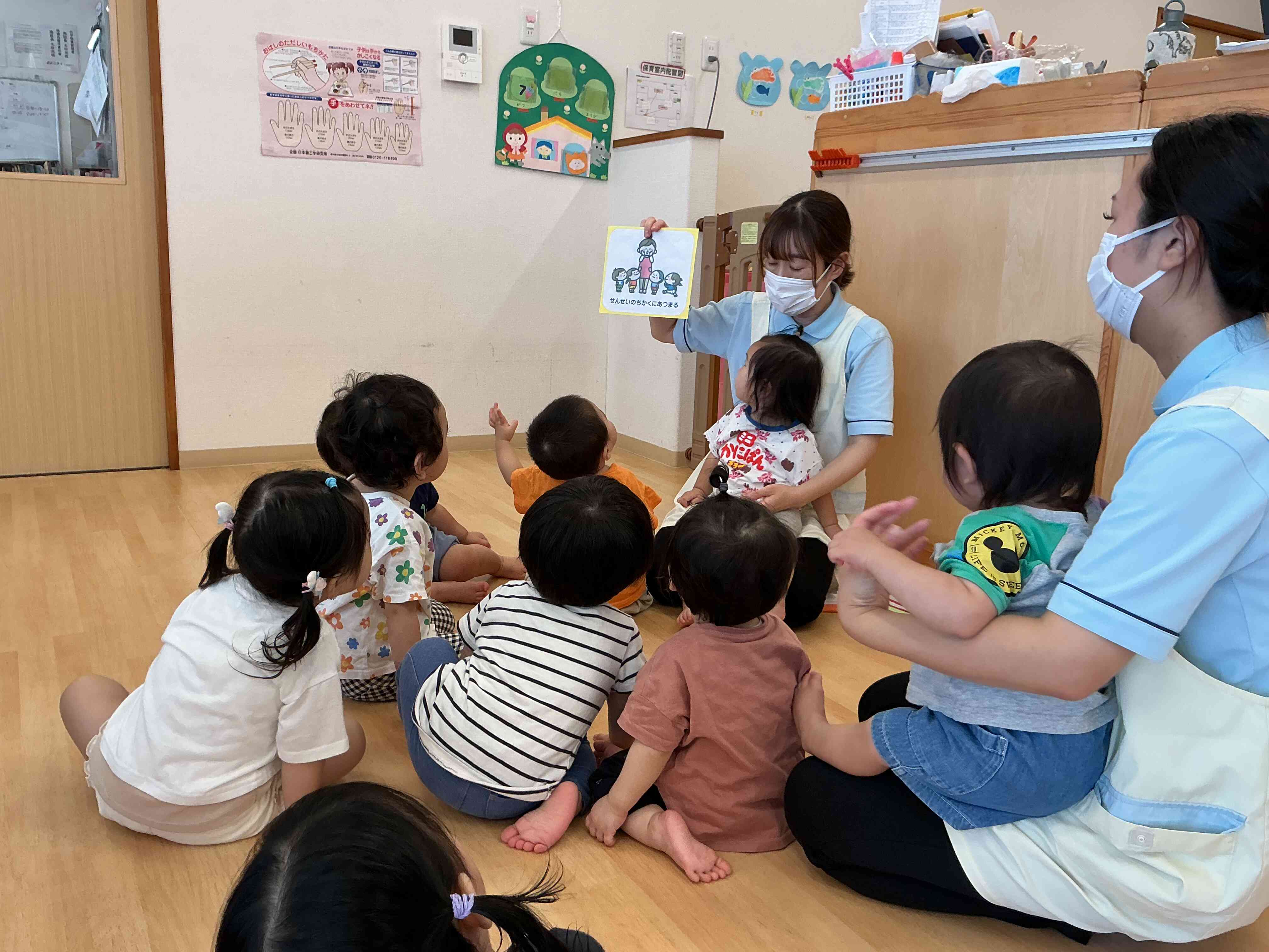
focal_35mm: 29
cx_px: 634
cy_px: 476
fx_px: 1063
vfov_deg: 48.2
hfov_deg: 61.7
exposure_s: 1/120
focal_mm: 3
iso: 50
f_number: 1.8
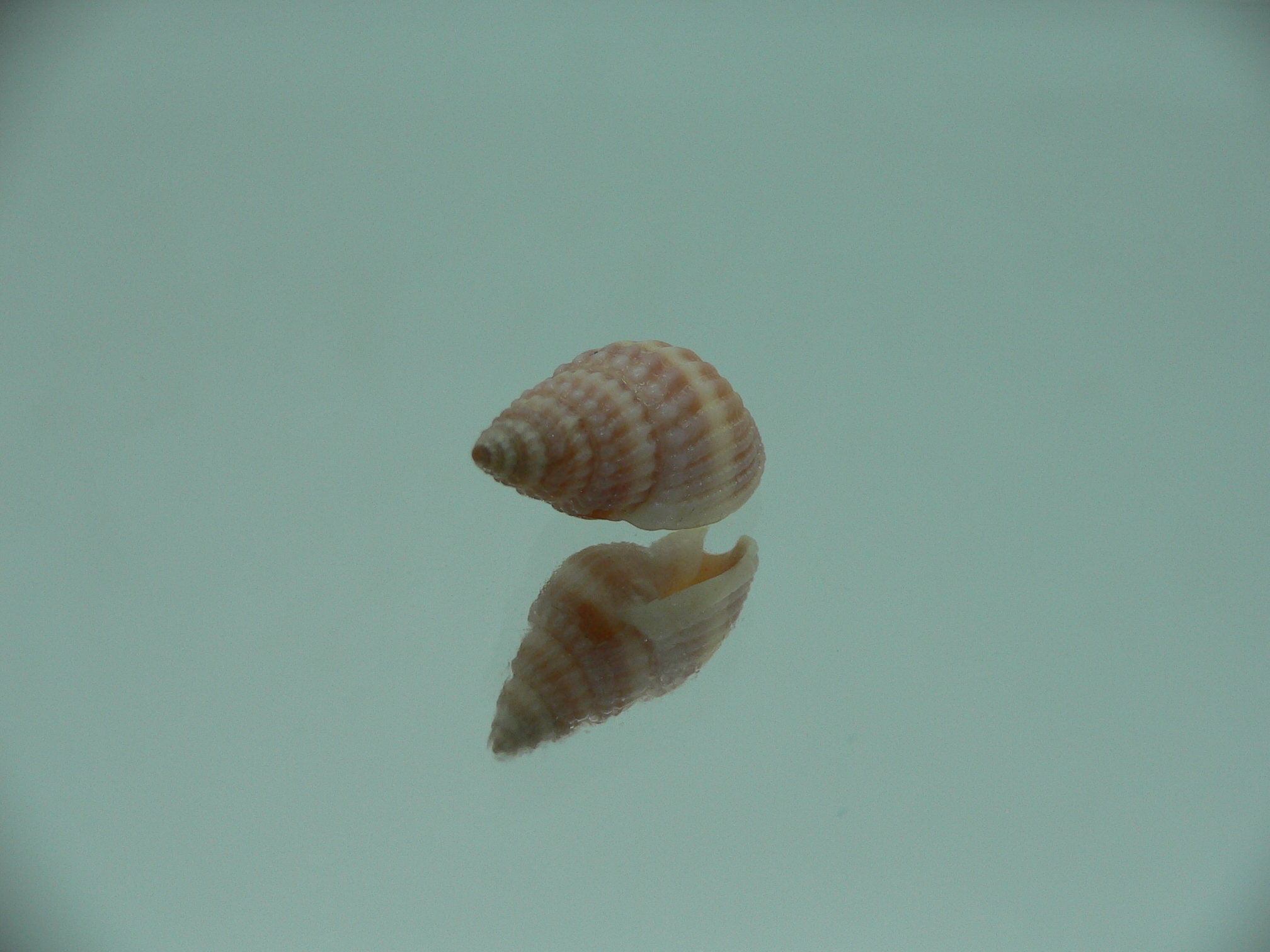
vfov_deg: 40.7
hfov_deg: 52.6
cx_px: 635
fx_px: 1284
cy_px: 476
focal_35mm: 35
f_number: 2.8
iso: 80
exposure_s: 1/80
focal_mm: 4.6
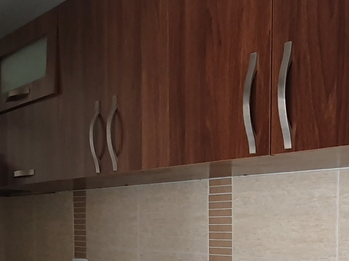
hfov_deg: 37.1
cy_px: 252
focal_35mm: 51
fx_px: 514
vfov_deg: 27.2
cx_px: 234
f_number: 2.2
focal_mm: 1.8
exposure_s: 1/50
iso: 250
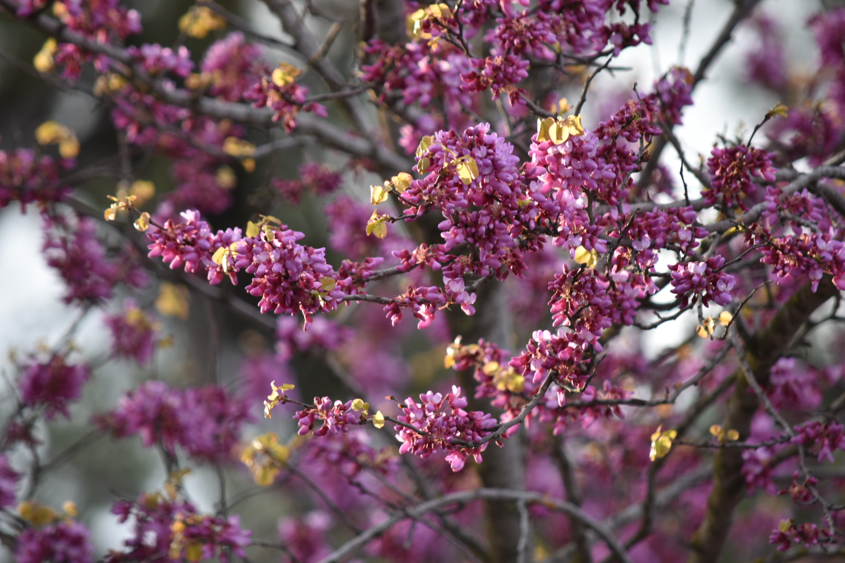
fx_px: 9858
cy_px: 282
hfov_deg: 4.9
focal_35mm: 420
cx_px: 422
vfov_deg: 3.3
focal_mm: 280
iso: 100
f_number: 5.6
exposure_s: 1/50
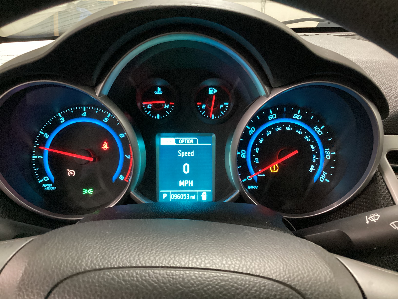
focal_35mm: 31
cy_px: 150
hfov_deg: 58.4
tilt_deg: -21.5
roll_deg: -0.8
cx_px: 199
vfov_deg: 45.4
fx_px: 356
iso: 800
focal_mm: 3.3
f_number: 2.4
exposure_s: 1/20
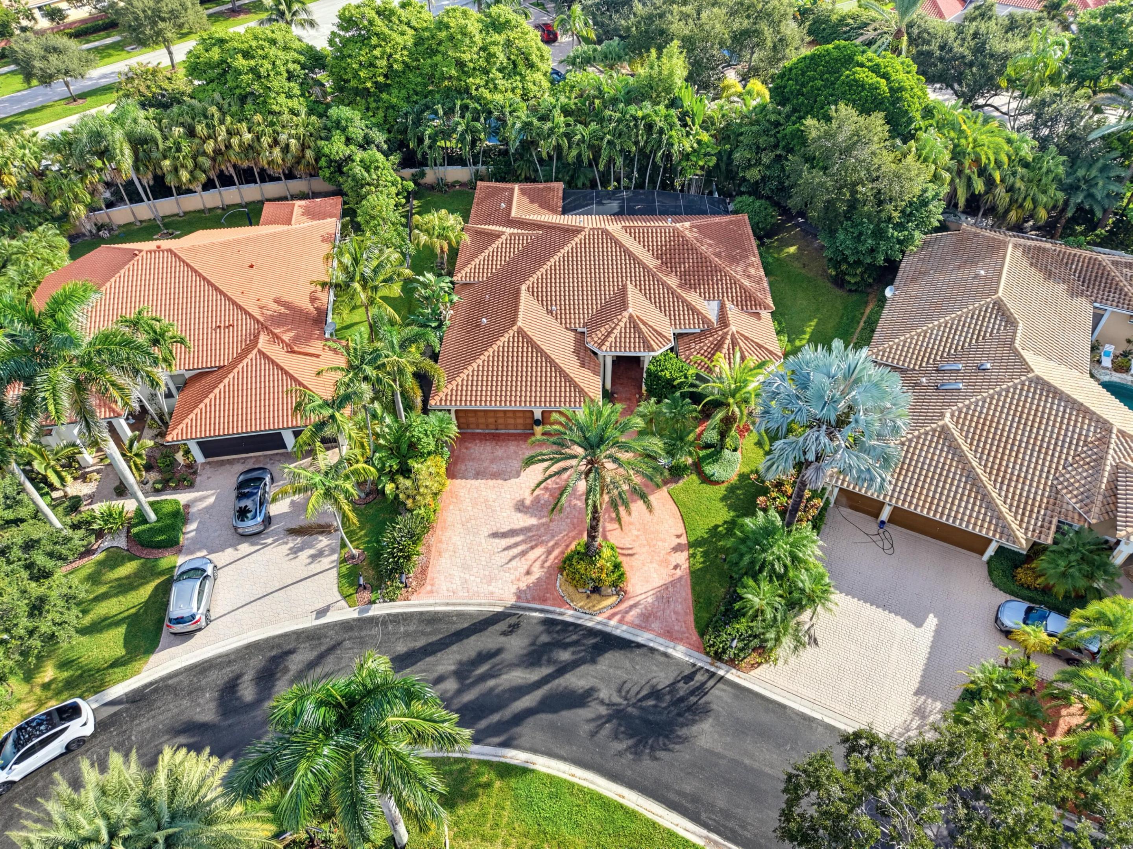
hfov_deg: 71.6
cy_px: 424
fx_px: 786
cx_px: 566
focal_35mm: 24
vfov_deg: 56.8
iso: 230
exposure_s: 1/1500
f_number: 1.8
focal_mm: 8.7
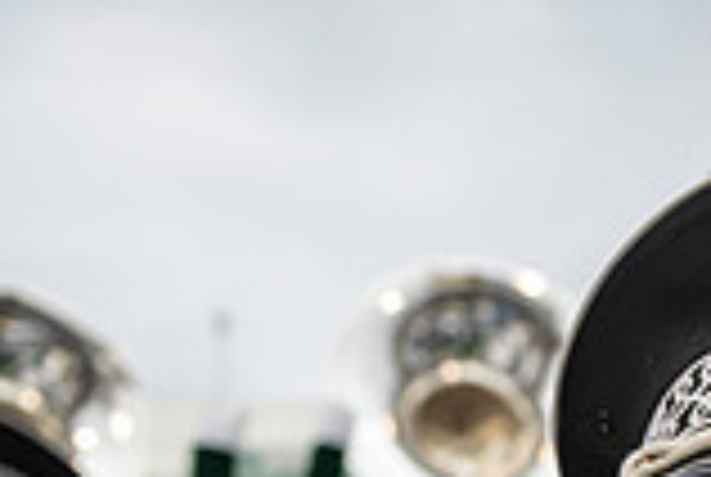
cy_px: 830
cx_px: 724
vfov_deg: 14.0
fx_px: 1741
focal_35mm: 88
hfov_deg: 22.1
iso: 100
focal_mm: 24
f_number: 2.8
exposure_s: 1/500
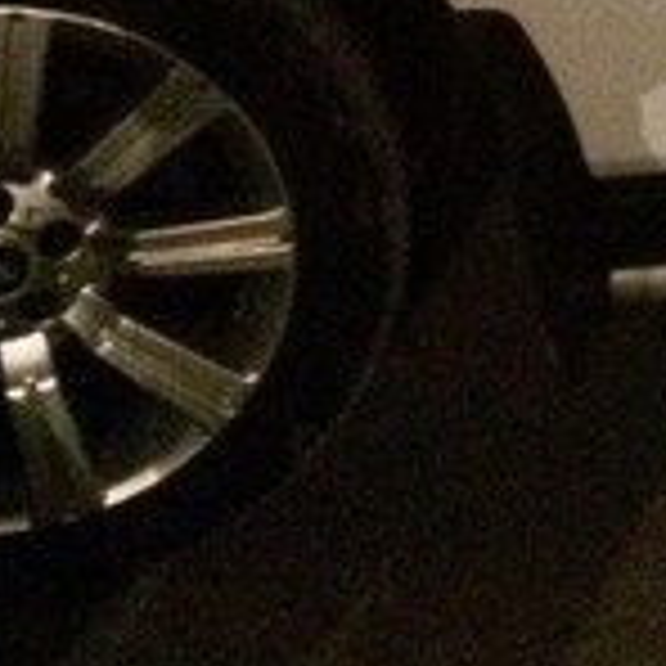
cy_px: -340
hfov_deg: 13.5
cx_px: 1246
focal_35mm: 114
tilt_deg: -12.7
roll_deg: -0.8
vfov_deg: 14.3
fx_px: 2481
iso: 2000
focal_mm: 4.15
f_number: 2.2
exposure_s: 1/17
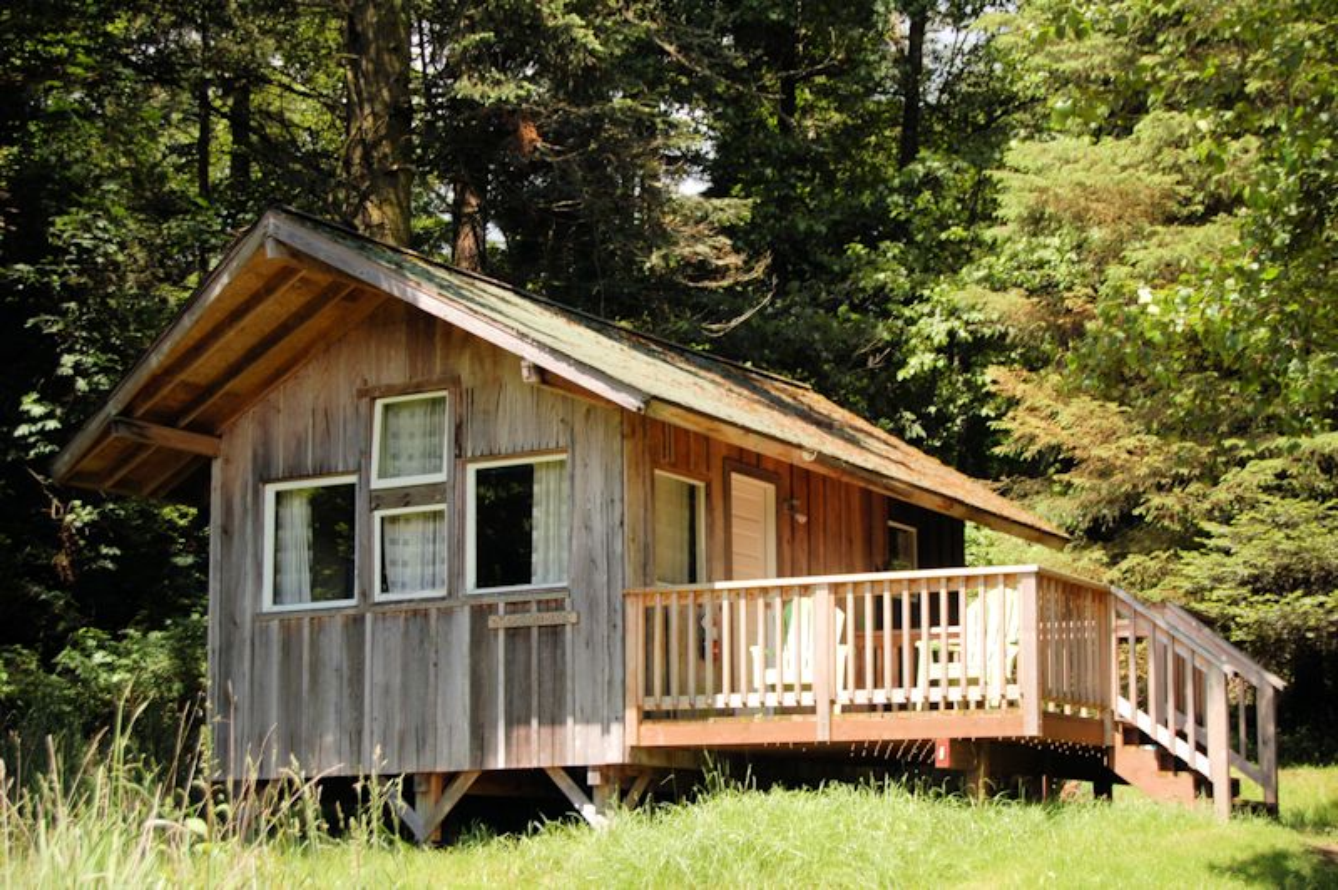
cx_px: 669
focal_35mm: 69
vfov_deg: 19.7
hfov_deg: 29.3
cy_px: 445
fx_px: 2562
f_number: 5.3
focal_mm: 46
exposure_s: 1/90
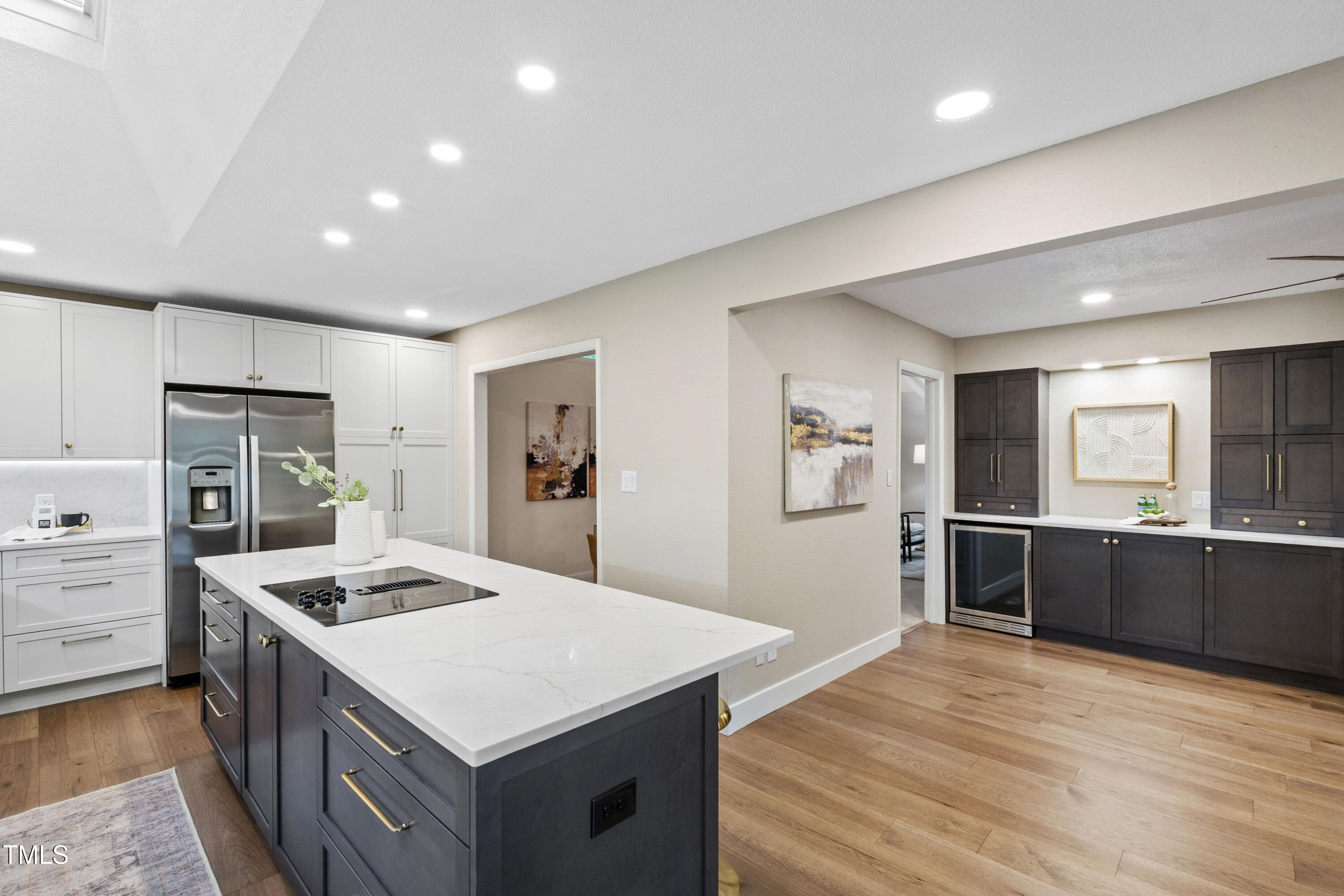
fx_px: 560
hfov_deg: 100.4
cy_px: 448
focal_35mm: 15
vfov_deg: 77.3
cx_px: 672
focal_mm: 10
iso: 100
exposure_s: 1/1.67
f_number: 8
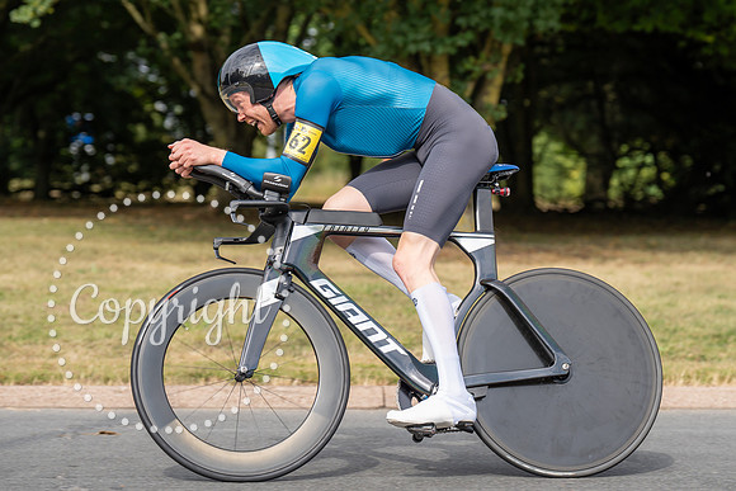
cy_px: 217
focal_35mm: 126
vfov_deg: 10.9
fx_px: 2575
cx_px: 415
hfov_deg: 16.3
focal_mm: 111
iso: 125
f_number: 4
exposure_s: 1/1000
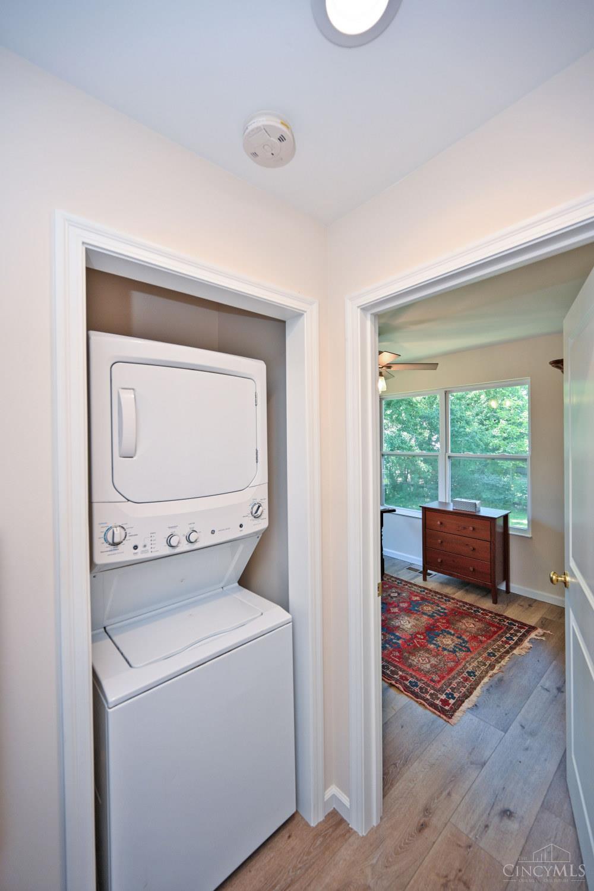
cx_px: 297
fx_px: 346
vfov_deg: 104.3
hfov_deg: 81.2
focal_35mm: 14
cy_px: 446
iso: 220
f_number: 4
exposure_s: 1/60
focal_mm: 14
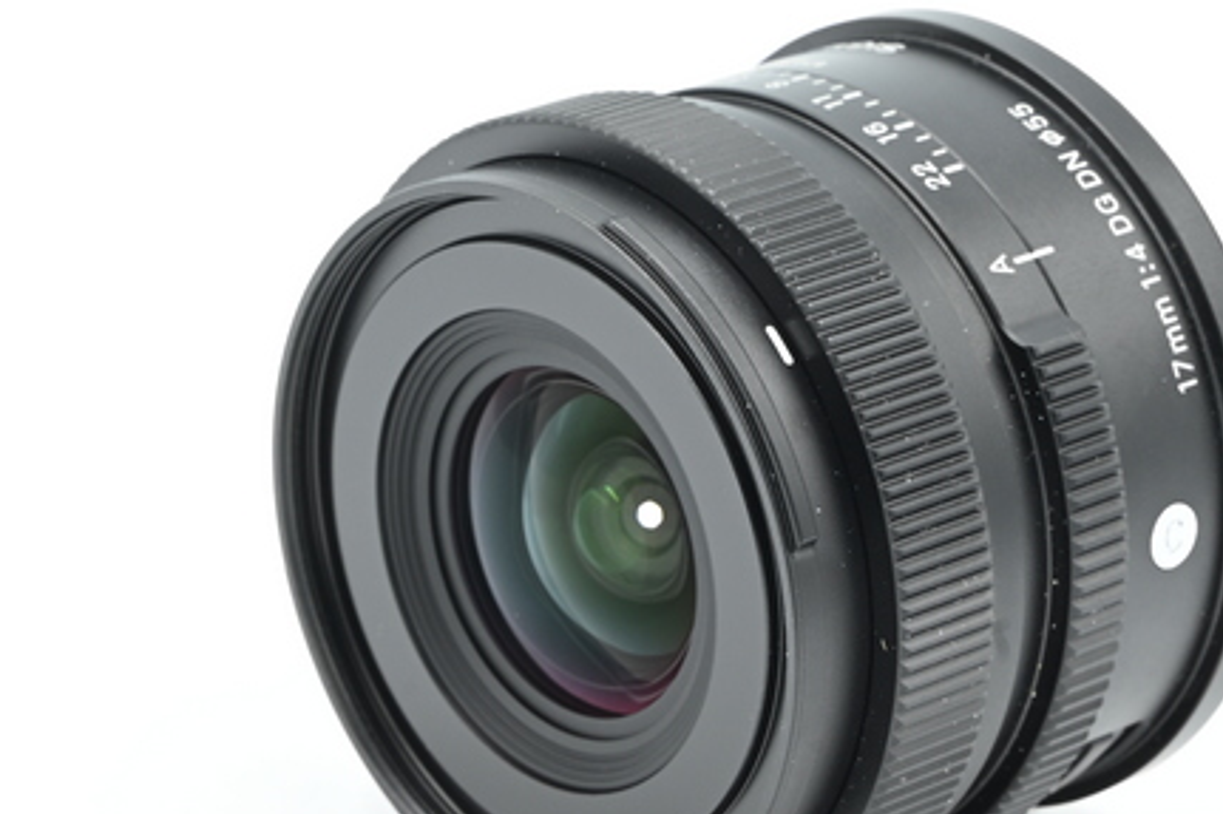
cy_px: 442
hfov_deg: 16.4
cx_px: 806
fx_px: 4245
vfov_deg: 11.0
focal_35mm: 125
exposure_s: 1/13
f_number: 14
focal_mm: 75
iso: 200
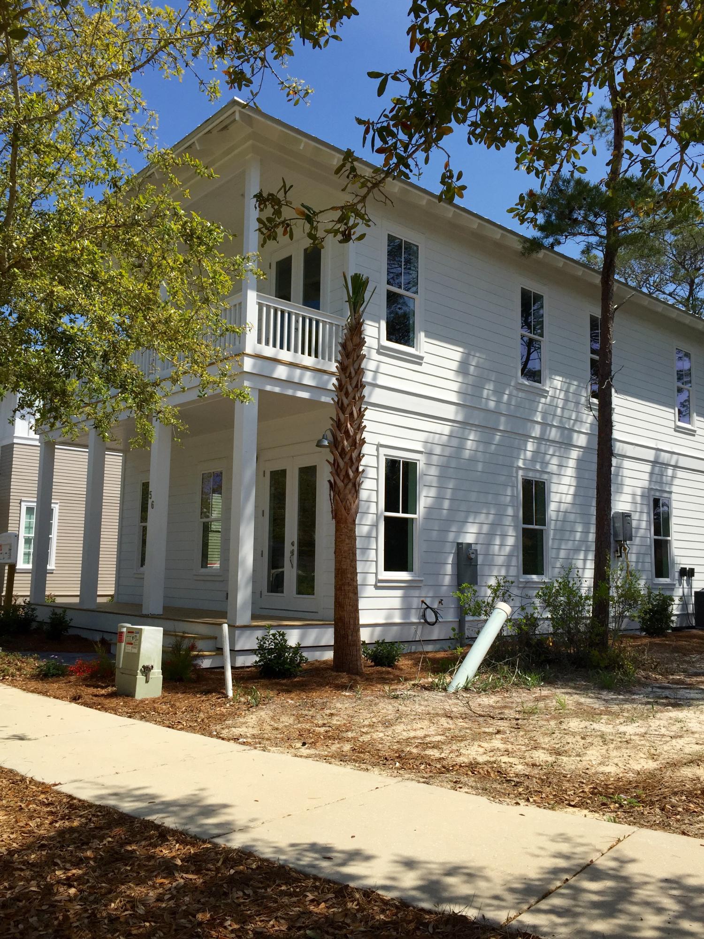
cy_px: 470
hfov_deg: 48.2
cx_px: 352
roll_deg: -0.2
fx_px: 786
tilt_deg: +7.4
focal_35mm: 29
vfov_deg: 61.7
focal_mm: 4.15
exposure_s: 1/2639
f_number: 2.2
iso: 32
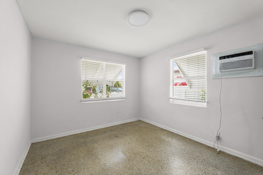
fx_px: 110
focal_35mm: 15
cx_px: 132
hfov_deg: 100.4
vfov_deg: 77.3
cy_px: 88
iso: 100
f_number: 4.5
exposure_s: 1/30
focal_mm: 10
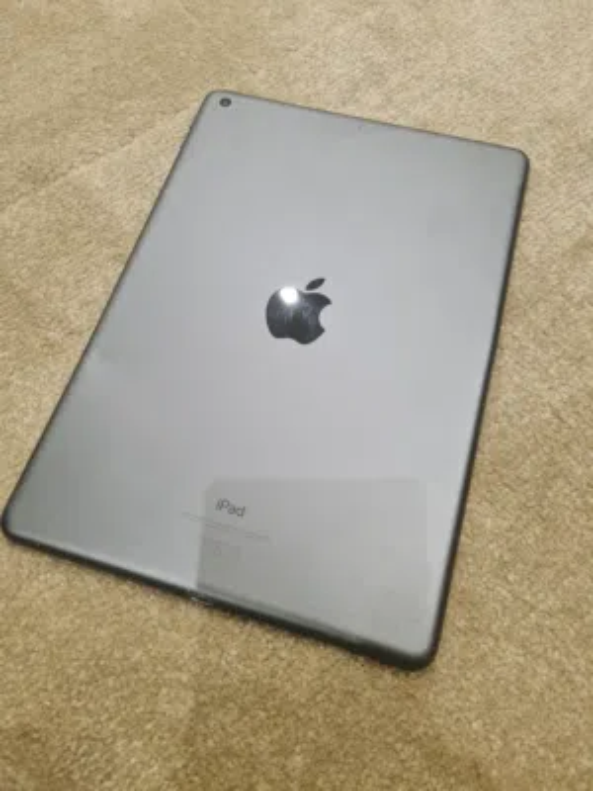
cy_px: 396
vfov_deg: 67.3
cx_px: 296
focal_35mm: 26
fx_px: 594
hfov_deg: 53.1
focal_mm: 5.4
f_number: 1.8
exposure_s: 1/50
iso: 320
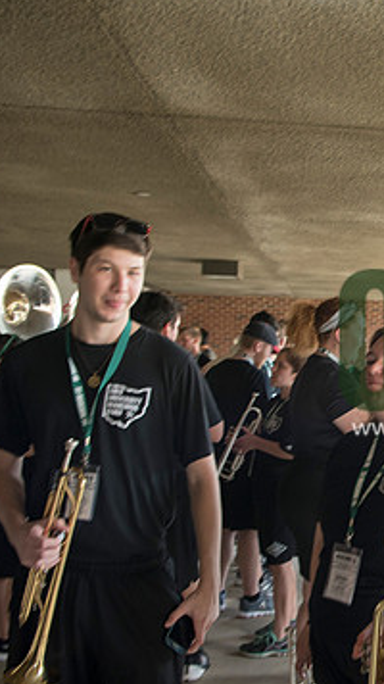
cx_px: 484
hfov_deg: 25.4
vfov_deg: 49.4
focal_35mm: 41
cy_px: 360
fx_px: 743
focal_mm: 24
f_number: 5
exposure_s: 1/60
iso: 640
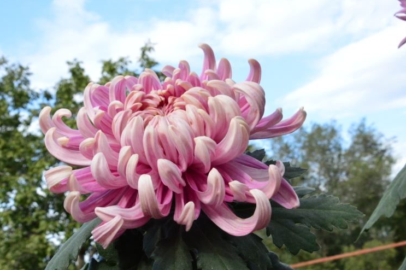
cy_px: 143
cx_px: 152
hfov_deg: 32.3
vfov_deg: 21.9
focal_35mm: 62
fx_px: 699
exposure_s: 1/250
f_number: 20
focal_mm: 30
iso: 1800
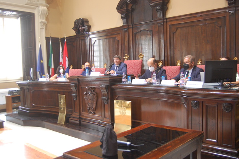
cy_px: 80
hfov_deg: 55.2
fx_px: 229
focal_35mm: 34
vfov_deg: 38.3
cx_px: 120
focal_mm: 23
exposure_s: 1/10
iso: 800
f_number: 3.8
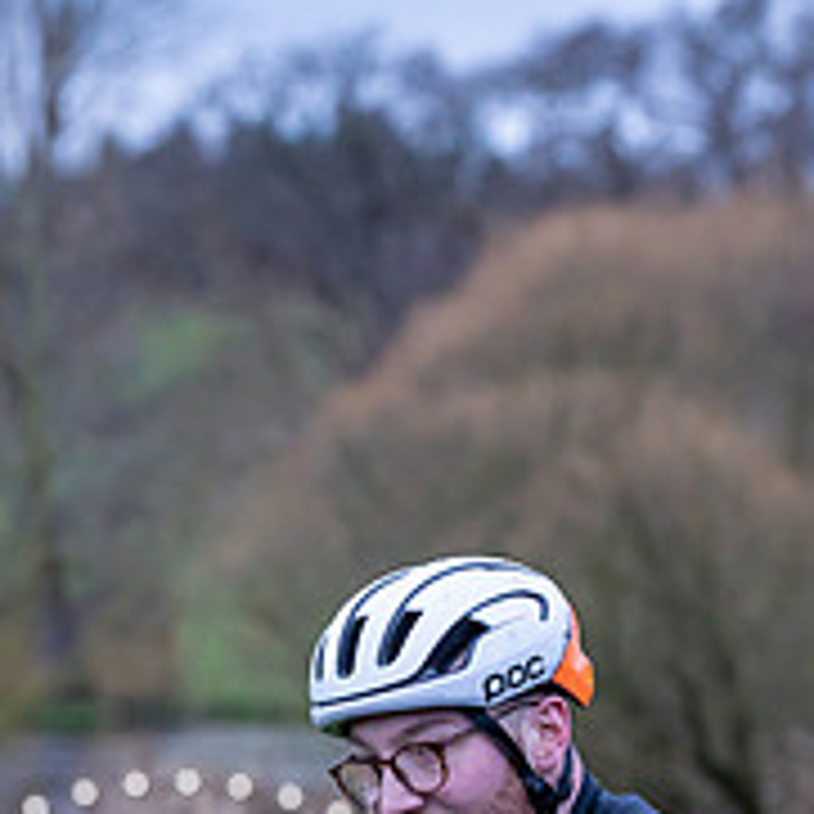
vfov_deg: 9.1
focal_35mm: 192
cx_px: 265
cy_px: 810
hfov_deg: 9.1
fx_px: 5108
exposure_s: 1/500
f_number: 4
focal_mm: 91
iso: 6400
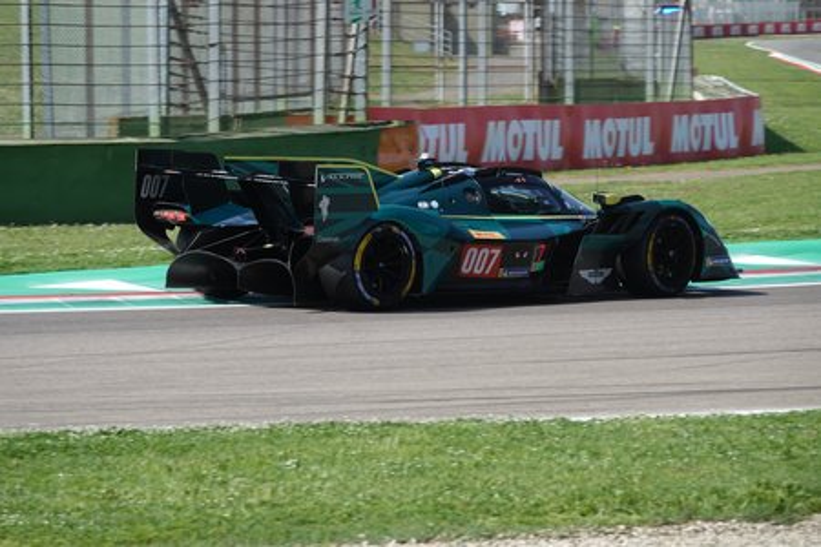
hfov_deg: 11.2
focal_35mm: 184
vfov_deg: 7.5
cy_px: 274
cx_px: 410
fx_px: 4196
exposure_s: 1/1000
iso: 125
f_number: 4
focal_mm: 67.46
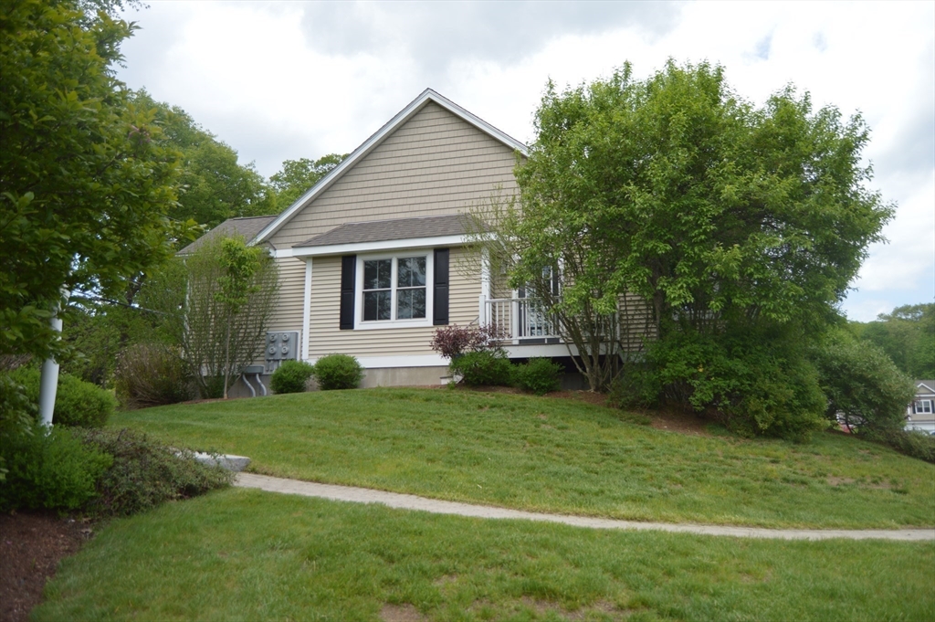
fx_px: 701
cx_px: 468
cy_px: 311
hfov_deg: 67.4
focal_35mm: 27
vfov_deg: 47.9
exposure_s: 1/500
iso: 100
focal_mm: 18
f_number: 3.5
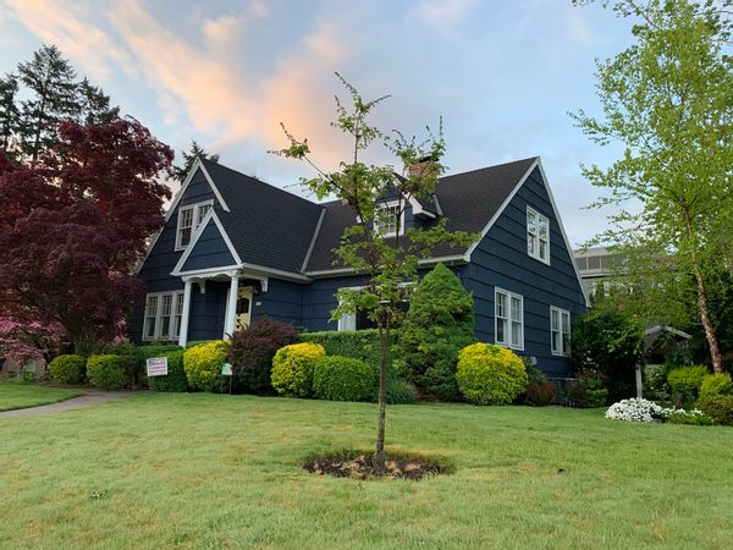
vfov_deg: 53.1
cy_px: 275
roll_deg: -1.4
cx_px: 366
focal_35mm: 26
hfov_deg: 67.3
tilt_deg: +10.8
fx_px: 551
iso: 40
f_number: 1.8
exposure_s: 1/121
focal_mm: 4.25
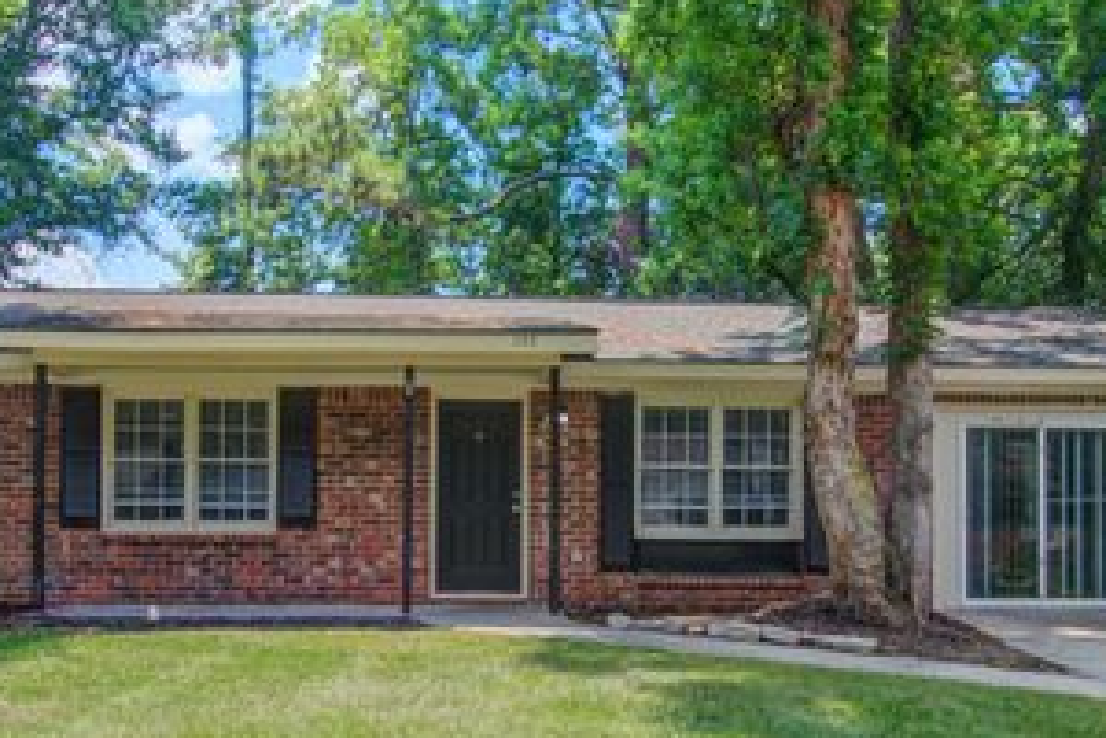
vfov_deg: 50.3
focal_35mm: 25
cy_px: 498
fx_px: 768
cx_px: 428
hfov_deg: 70.6
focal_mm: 10
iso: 400
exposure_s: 1/1000
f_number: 8
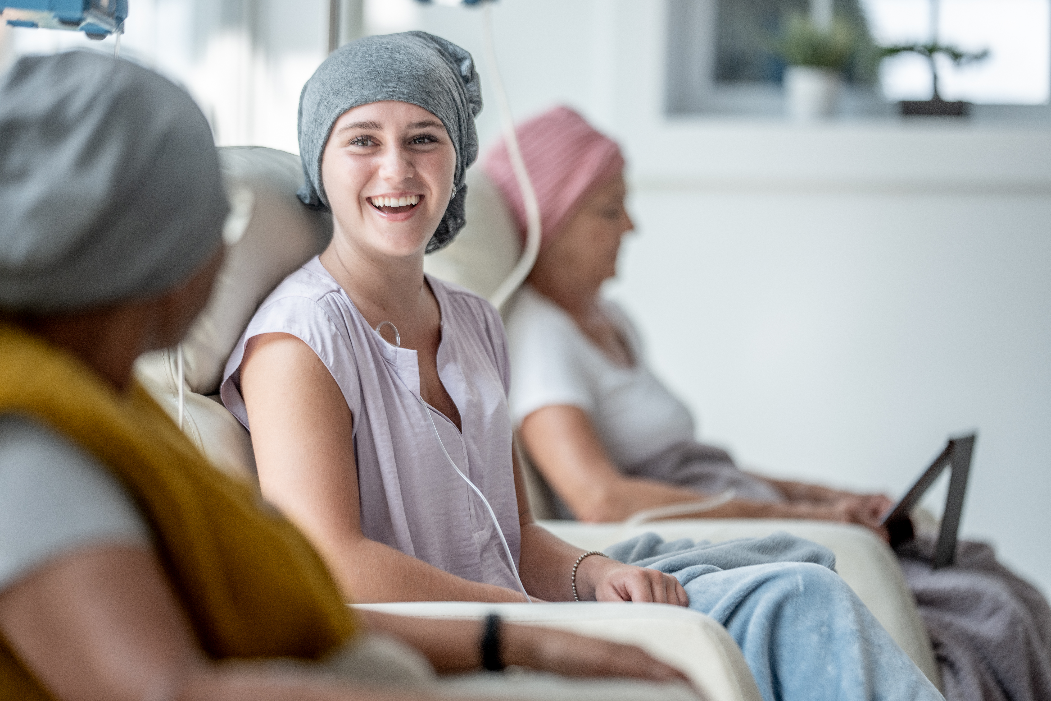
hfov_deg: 15.2
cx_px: 526
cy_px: 350
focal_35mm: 135
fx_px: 3941
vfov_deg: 10.2
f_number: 1.8
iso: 200
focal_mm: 135
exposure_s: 1/1000
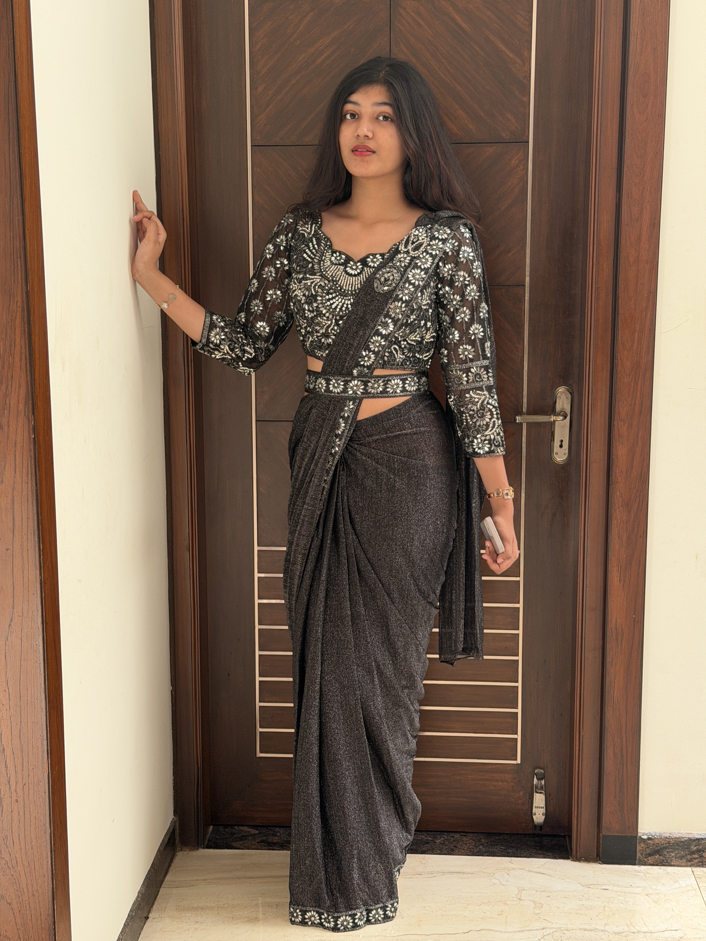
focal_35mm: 48
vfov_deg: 39.7
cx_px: 353
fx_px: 1305
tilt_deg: -10.3
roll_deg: -1.8
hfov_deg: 30.3
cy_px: 470
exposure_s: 1/60
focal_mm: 6.76
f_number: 1.78
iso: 250
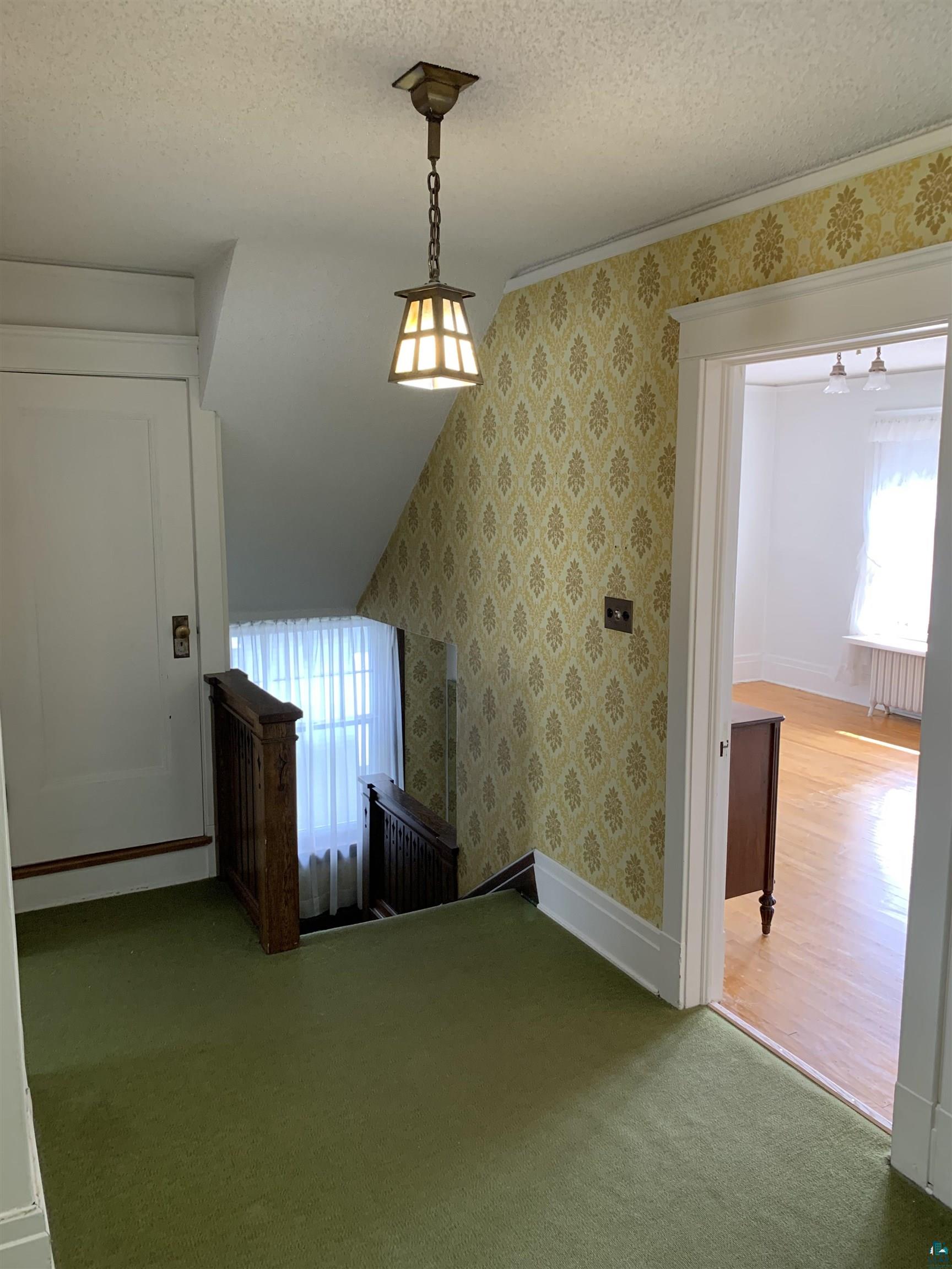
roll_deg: -0.9
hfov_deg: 53.1
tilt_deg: -8.0
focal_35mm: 26
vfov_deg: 67.3
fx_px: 953
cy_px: 634
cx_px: 476
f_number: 1.8
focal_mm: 4.25
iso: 160
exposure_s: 1/60
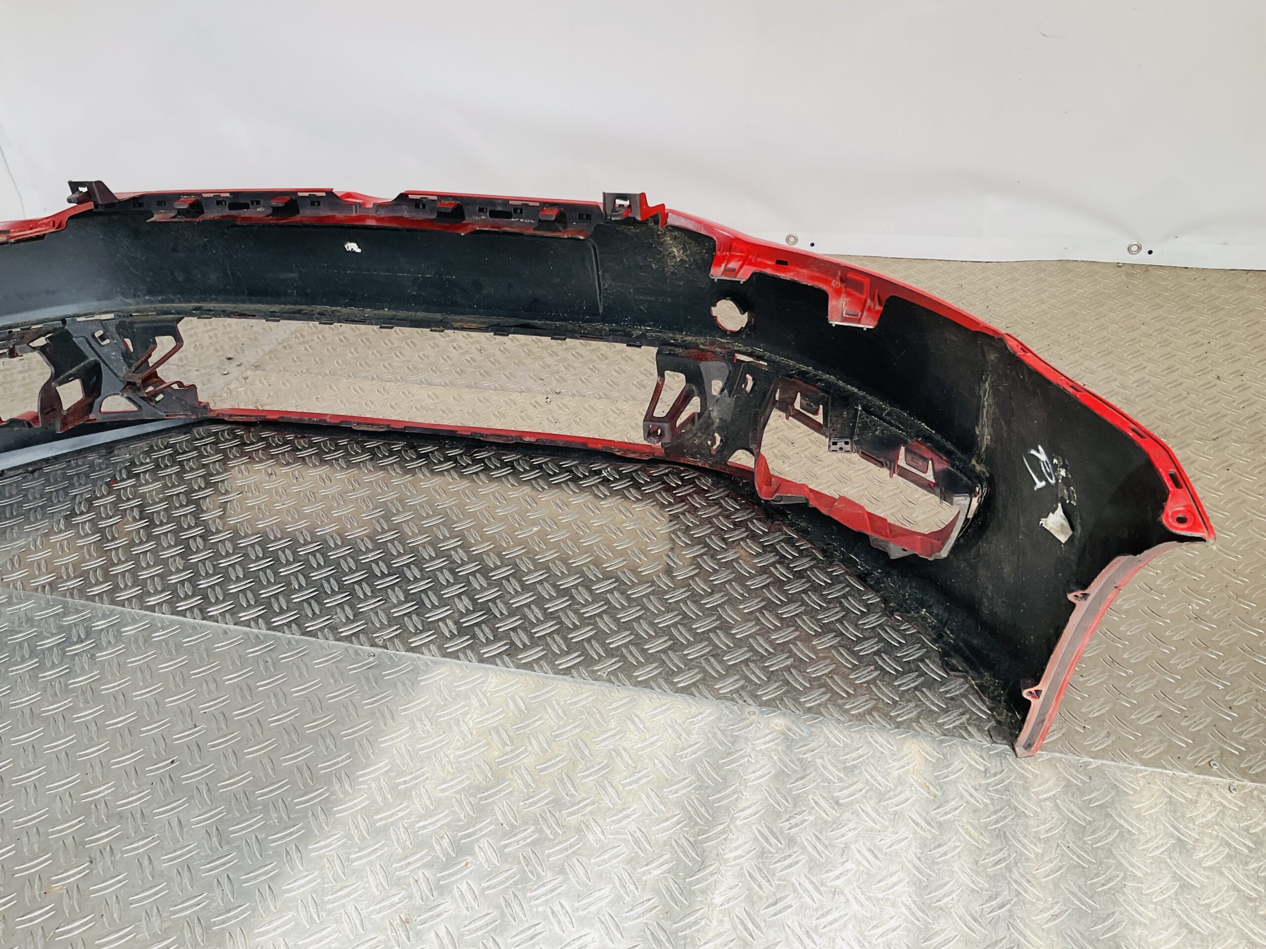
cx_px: 633
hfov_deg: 61.7
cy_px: 474
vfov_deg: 48.2
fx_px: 1061
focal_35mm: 29
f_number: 1.8
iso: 16
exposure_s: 1/310
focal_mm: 3
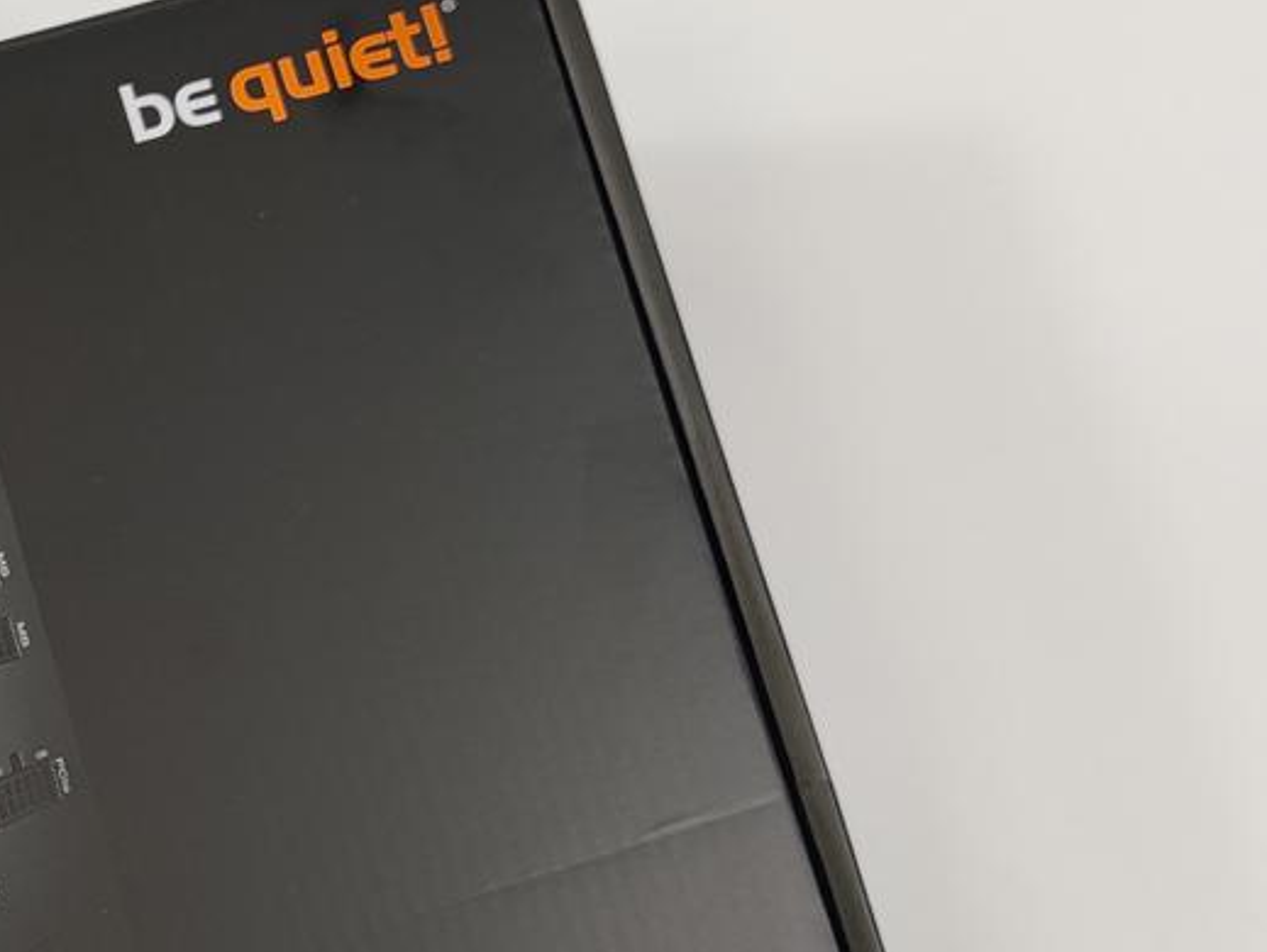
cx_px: -381
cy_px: 893
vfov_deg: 18.8
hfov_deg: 22.6
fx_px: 2820
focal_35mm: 77
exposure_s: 1/100
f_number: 1.85
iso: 84
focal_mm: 6.78
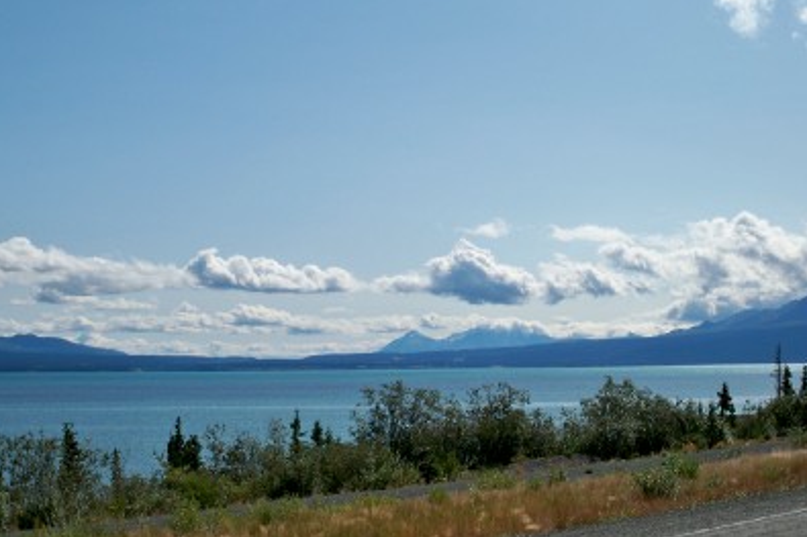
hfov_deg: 34.5
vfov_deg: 23.3
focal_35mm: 58
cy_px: 235
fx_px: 1300
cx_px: 402
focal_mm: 9.7
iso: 64
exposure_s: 1/500
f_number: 6.1
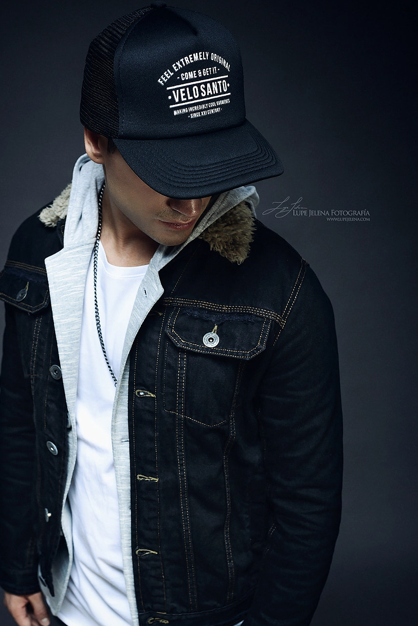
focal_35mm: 46
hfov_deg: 29.2
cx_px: 166
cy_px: 389
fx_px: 800
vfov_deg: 42.4
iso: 100
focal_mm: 35
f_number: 5
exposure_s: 1/160
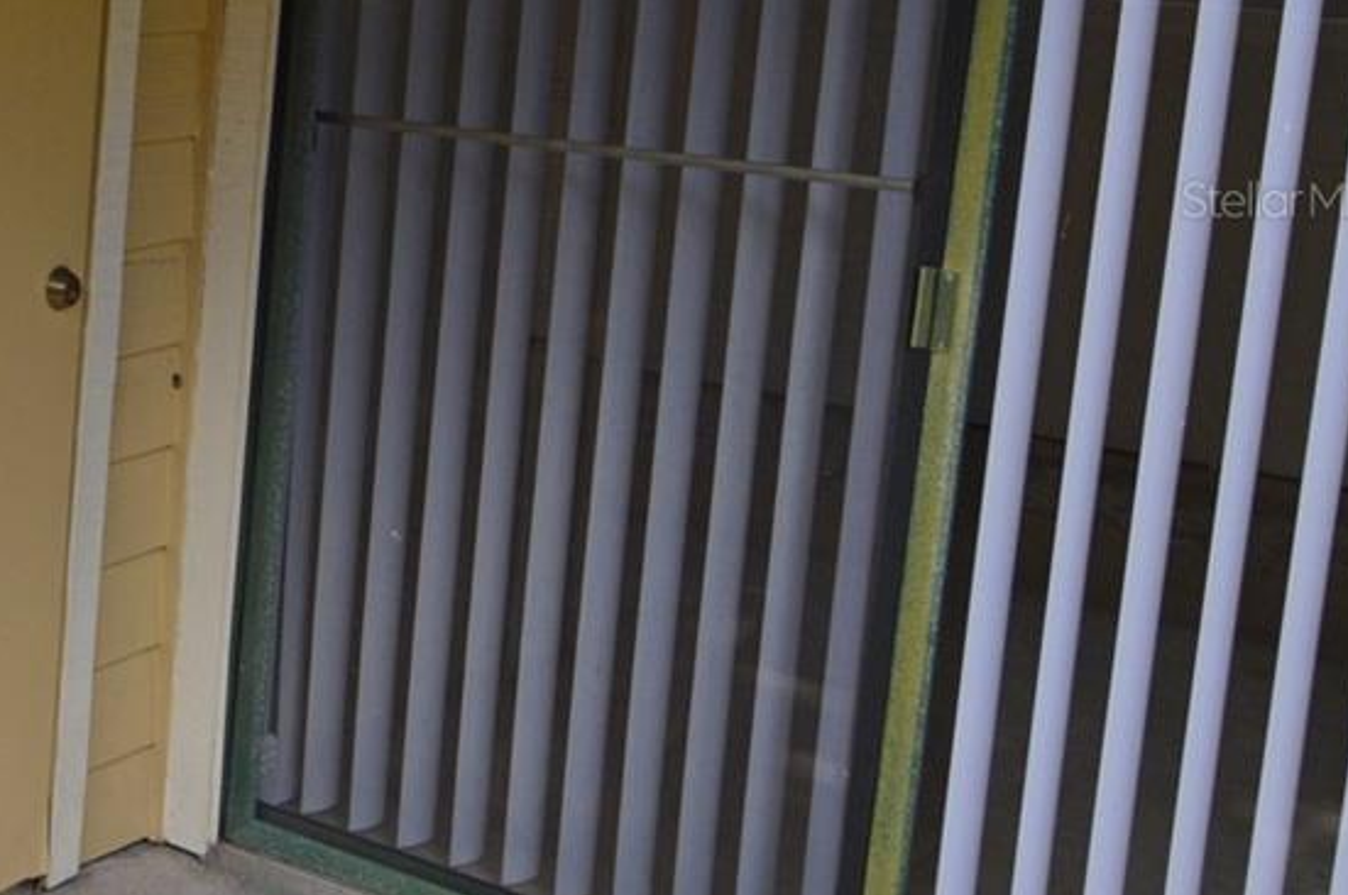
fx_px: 2281
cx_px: -558
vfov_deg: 22.0
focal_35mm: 61
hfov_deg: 26.1
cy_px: 199
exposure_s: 1/125
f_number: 5.6
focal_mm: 14
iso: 250
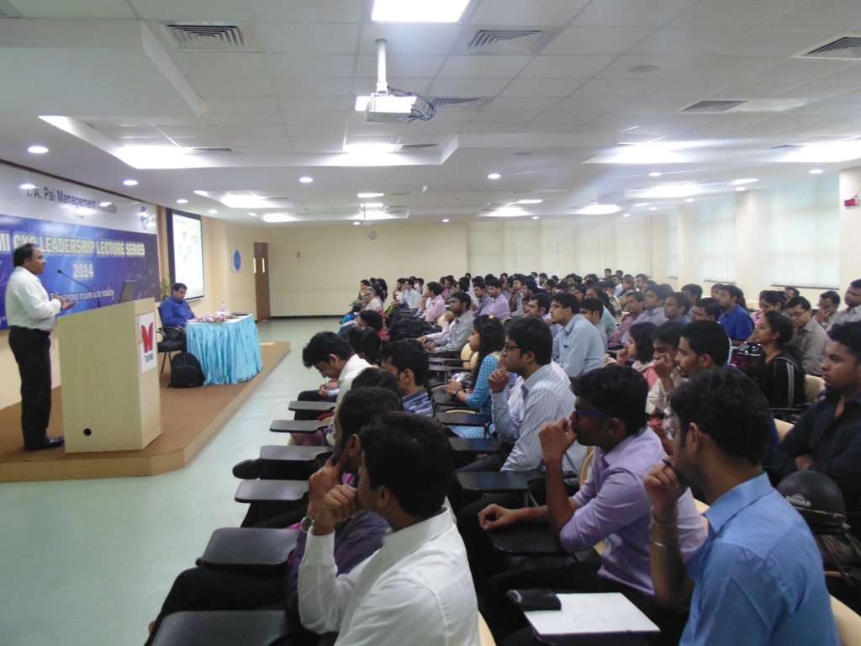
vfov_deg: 48.2
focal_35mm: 29
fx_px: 721
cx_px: 430
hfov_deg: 61.7
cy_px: 323
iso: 400
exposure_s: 1/25
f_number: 3.2
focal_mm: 5.2
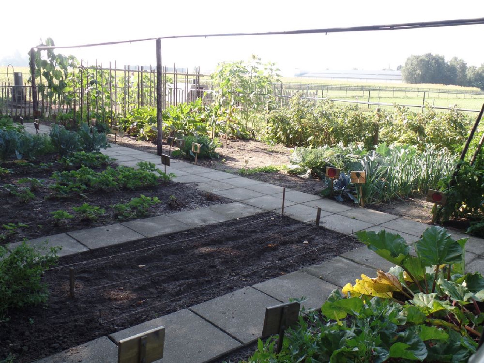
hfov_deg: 52.6
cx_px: 242
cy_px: 182
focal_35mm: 35
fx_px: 489
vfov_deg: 40.7
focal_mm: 6.2
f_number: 3.4
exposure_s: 1/125
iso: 80
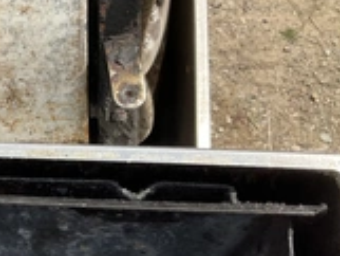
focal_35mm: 72
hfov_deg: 24.8
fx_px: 708
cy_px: 214
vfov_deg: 20.2
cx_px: -51
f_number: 1.8
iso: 25
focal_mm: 3
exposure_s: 1/1311
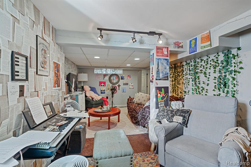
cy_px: 84
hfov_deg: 96.8
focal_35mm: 16
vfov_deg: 73.7
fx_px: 112
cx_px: 126
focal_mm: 16
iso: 200
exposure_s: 1/2
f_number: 7.1
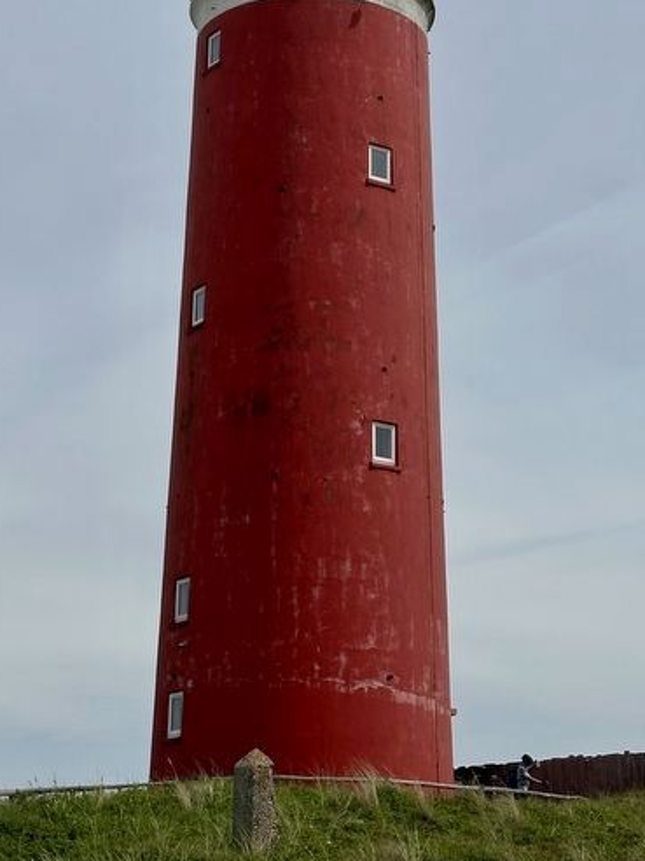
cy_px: 220
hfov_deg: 18.9
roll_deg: -1.5
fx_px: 1938
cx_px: 274
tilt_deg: +21.1
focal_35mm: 78
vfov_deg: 24.8
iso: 64
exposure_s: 1/12048
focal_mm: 6.86
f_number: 1.78
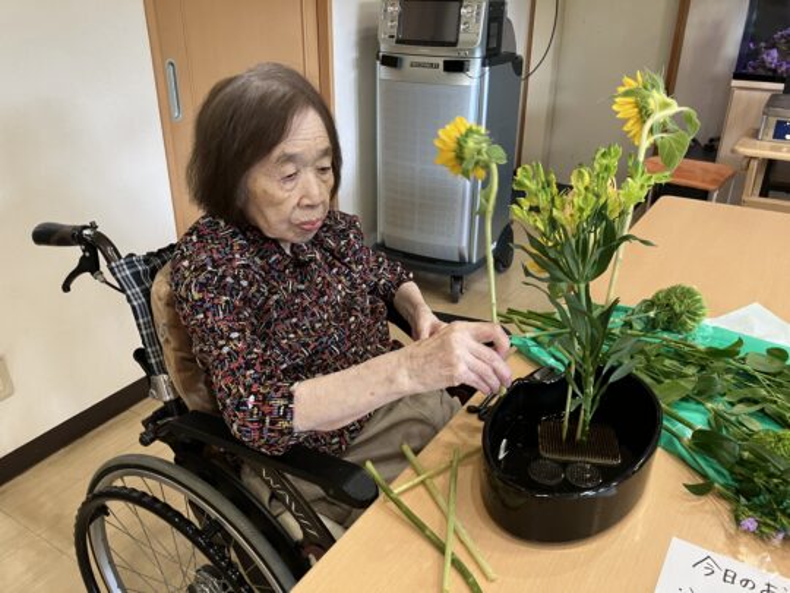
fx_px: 639
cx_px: 395
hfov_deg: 63.4
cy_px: 296
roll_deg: +0.0
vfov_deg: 49.7
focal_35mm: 28
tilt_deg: -25.1
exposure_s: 1/50
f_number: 1.8
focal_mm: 3.99
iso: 160
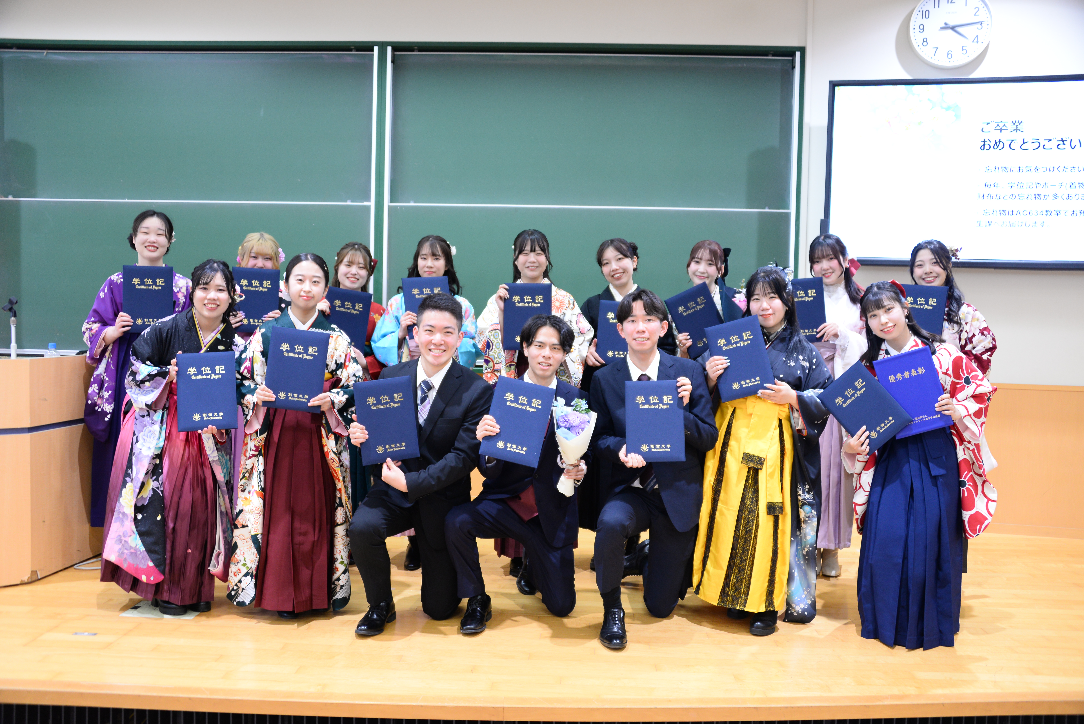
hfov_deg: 58.7
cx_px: 542
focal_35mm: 32
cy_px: 362
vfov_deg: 41.1
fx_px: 964
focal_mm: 32
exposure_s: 1/80
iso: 1000
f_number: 4.5
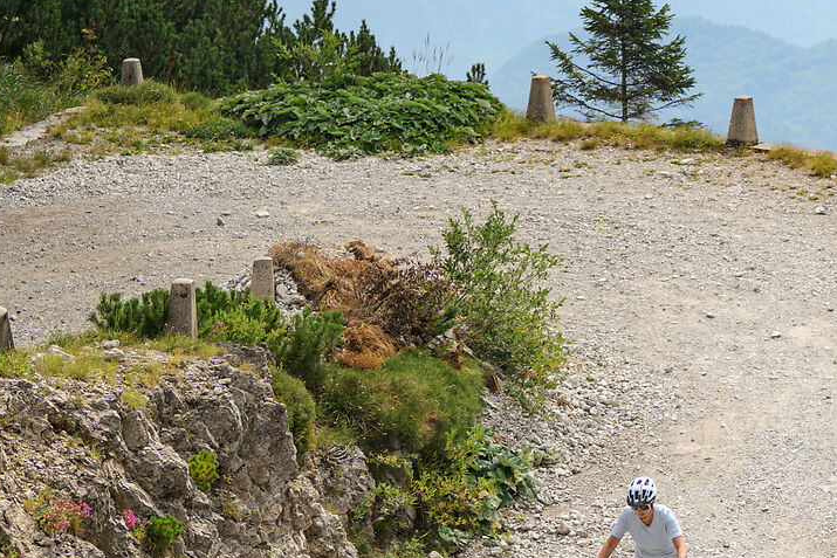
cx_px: 867
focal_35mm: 188
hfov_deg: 10.8
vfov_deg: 7.3
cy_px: 496
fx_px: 4372
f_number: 2.8
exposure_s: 1/3200
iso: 160
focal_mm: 70
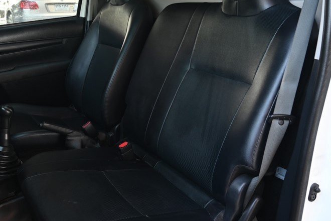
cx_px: 107
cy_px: 107
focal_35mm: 40
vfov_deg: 33.4
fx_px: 368
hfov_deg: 47.6
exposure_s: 1/30
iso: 200
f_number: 5.6
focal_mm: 24
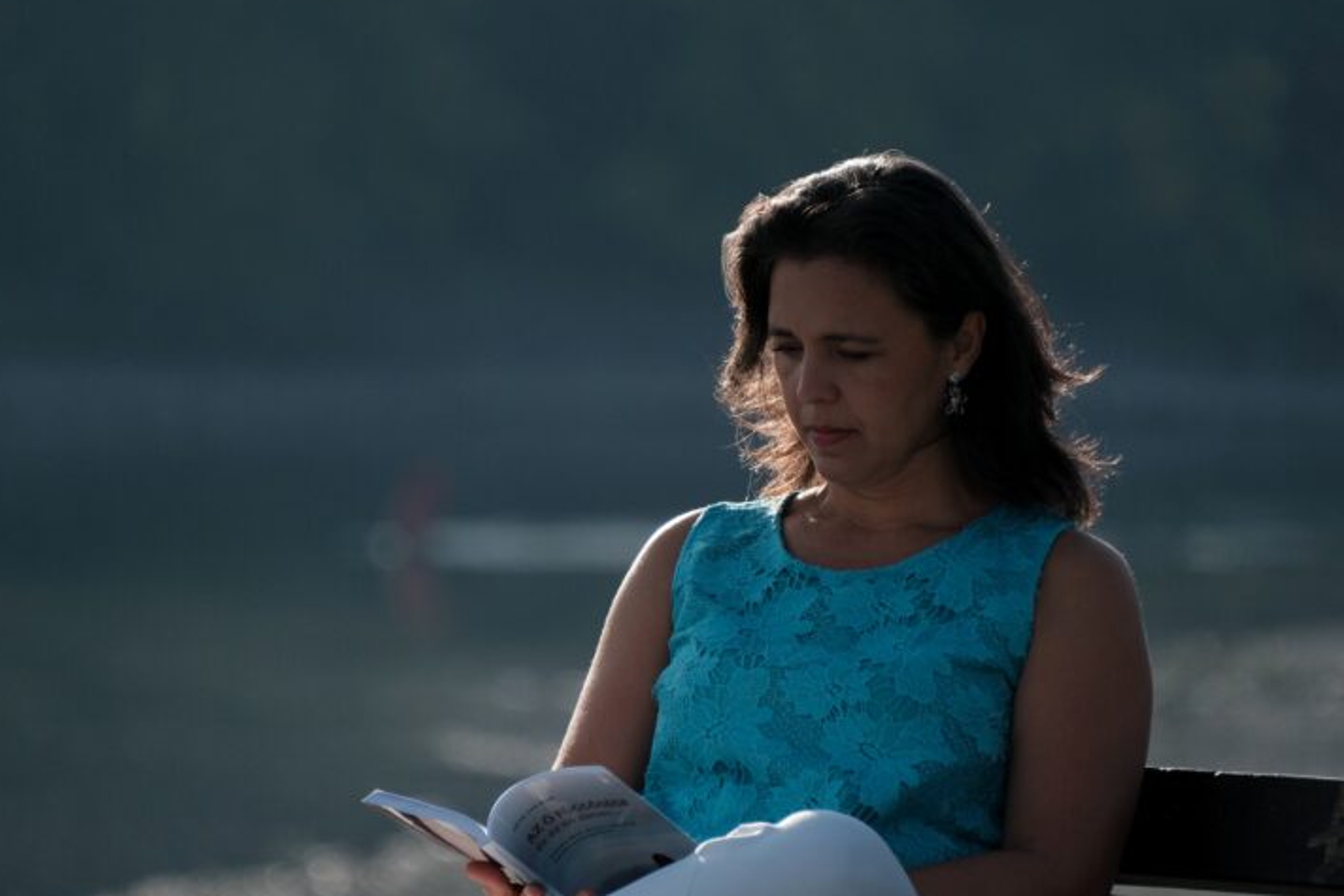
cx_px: 651
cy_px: 456
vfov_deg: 2.9
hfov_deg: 4.4
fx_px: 17474
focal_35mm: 468
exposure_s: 1/2000
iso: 640
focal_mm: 289.3
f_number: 6.3
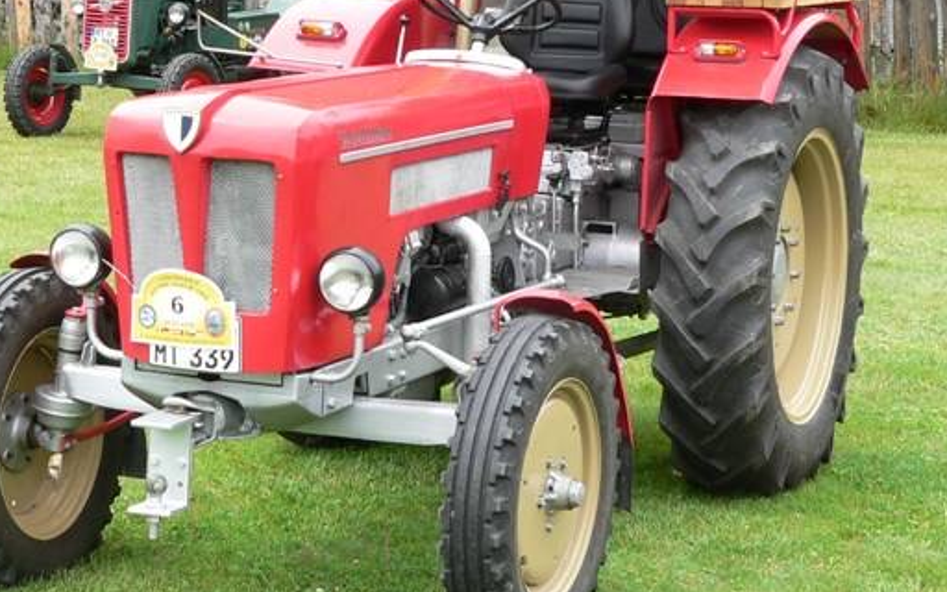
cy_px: 148
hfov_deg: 19.6
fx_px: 2736
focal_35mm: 106
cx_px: 449
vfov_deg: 12.3
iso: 80
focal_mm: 10.6
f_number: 4
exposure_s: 1/160
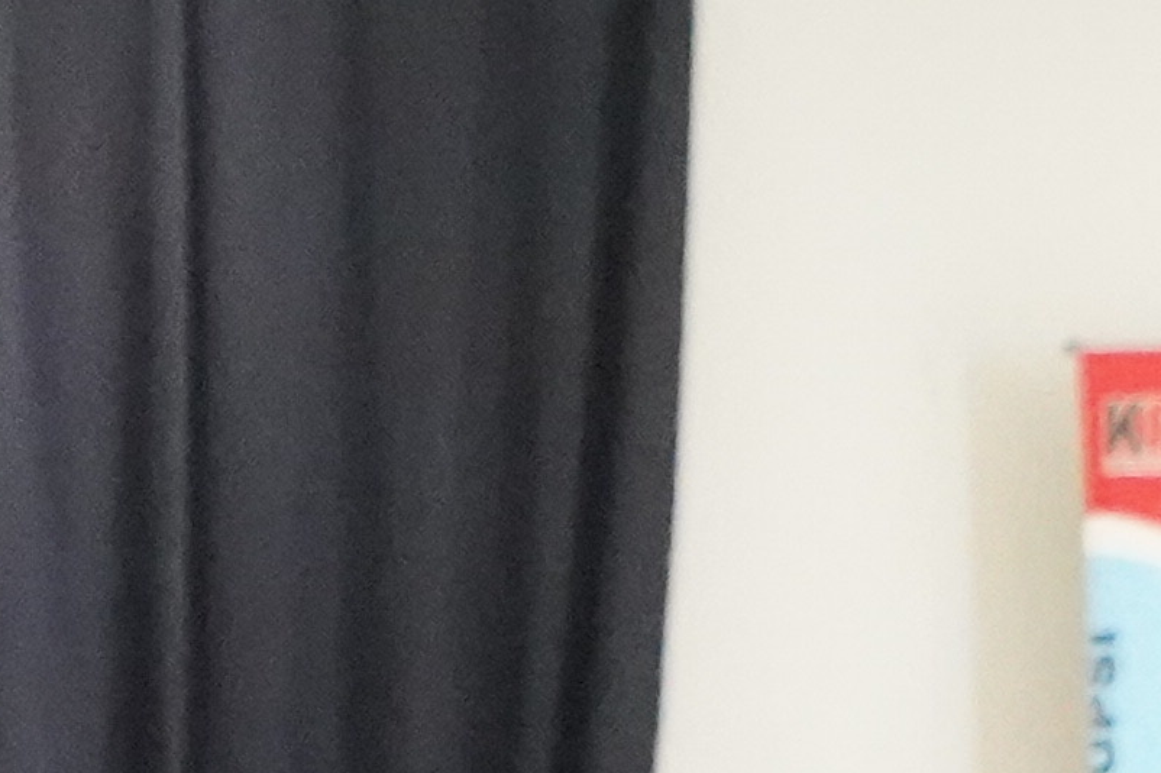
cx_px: -1005
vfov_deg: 2.9
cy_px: 1621
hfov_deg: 4.4
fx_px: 14957
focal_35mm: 464
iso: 16000
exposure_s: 1/125
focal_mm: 62
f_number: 6.3
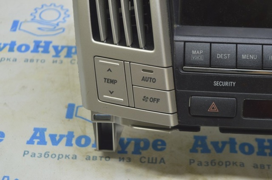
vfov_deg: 16.5
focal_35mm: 82
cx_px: 136
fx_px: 623
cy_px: 90
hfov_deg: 24.6
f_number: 5.6
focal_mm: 55
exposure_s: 1/20
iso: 400
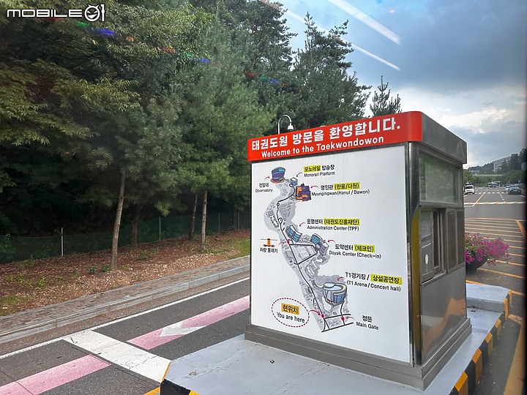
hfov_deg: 71.6
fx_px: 365
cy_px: 198
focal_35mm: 24
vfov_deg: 56.8
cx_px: 264
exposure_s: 1/200
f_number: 1.78
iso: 64
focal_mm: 6.86
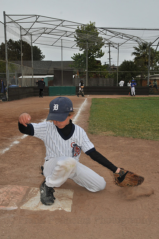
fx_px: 239
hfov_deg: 36.8
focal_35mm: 36
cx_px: 80
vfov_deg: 53.2
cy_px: 120
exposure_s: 1/250
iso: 200
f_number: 8
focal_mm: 24
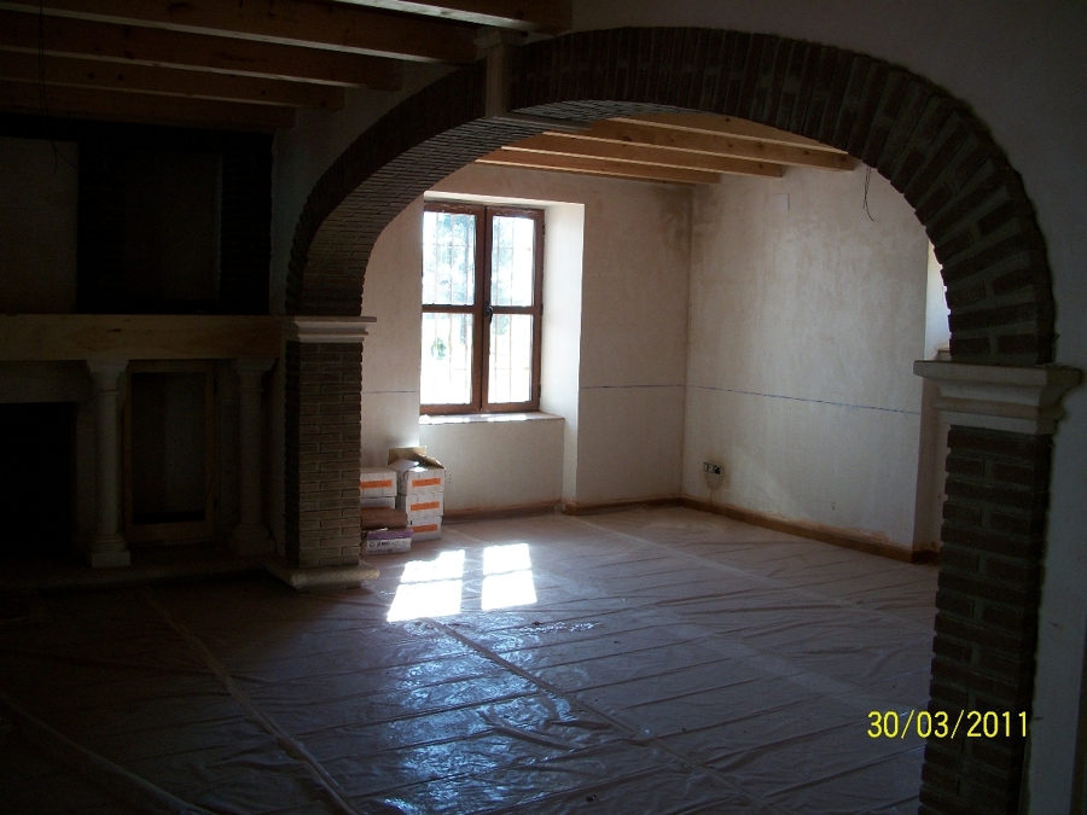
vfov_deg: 40.7
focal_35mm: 35
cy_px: 408
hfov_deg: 52.6
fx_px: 1099
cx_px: 544
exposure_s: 1/125
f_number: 3.1
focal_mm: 6.3
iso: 116
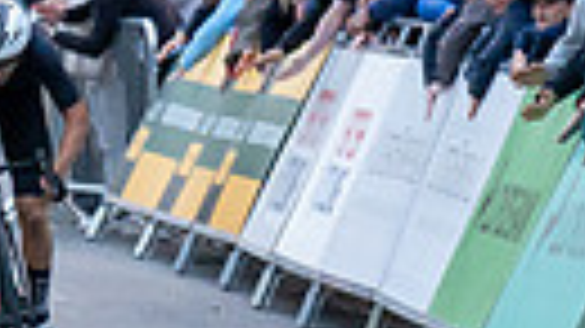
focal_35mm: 957
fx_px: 14839
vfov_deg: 1.3
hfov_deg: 2.3
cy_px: -70
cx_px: 171
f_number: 2.8
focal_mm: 144
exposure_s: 1/1000
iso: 3200
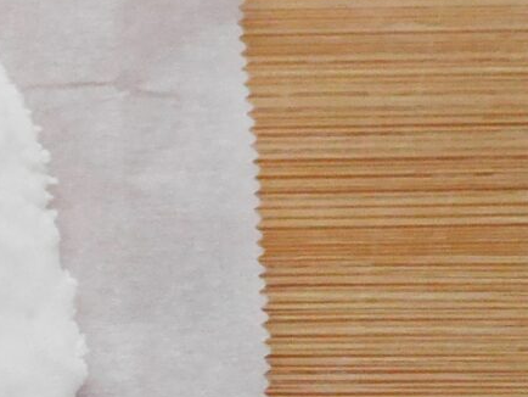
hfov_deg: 9.7
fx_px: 2701
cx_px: -793
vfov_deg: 8.4
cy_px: 317
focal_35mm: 177
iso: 3200
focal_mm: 15
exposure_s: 1/60
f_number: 2.2
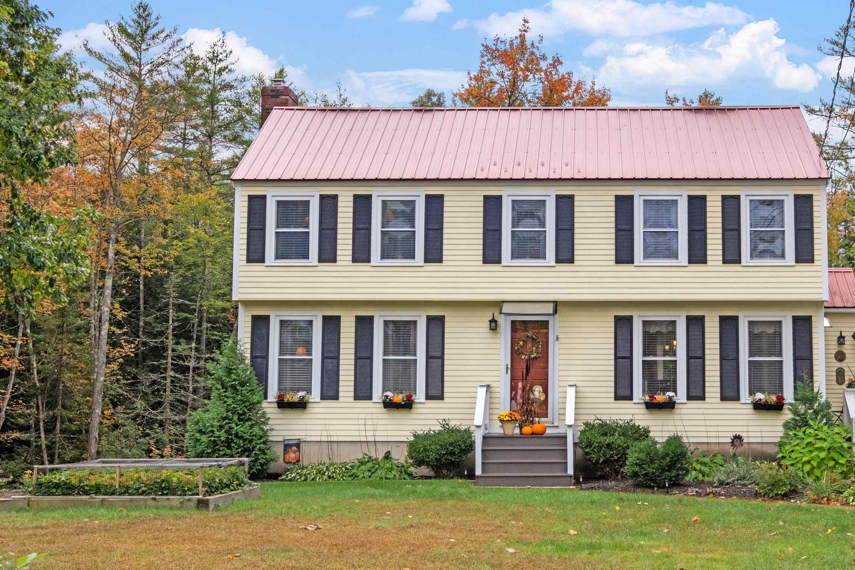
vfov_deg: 27.5
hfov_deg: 39.9
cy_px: 277
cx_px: 564
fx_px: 1164
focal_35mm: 49
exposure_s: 1/500
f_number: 8
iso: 500
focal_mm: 24
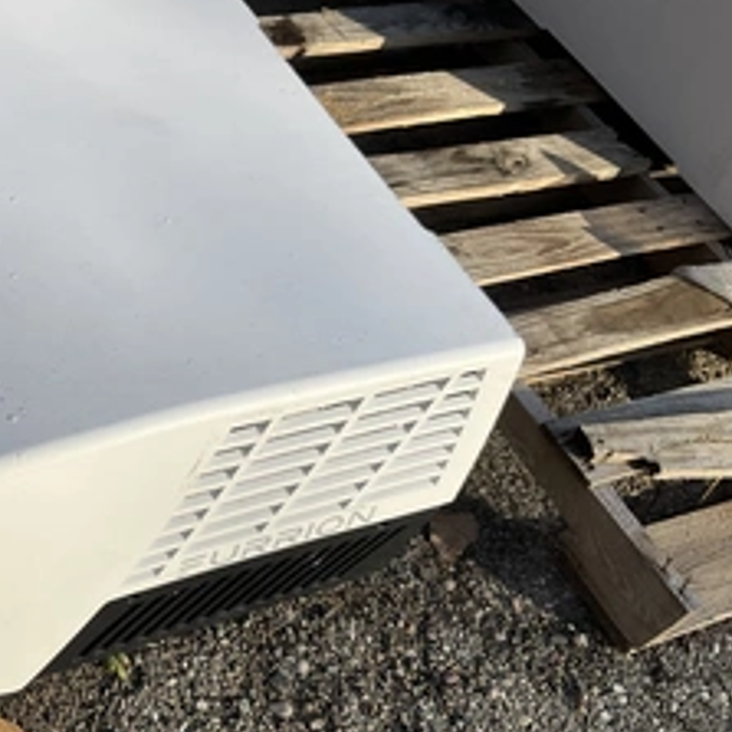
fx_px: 1101
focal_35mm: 46
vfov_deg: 36.6
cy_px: 456
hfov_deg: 35.0
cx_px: 92
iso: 25
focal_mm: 3
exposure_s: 1/855
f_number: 1.8
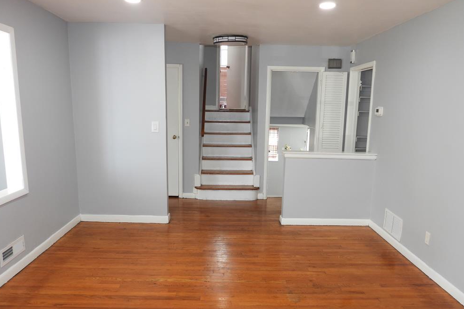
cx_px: 229
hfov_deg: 69.4
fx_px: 335
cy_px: 169
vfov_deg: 49.5
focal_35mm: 26
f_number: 2.8
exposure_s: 1/30
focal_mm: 4.3
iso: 100
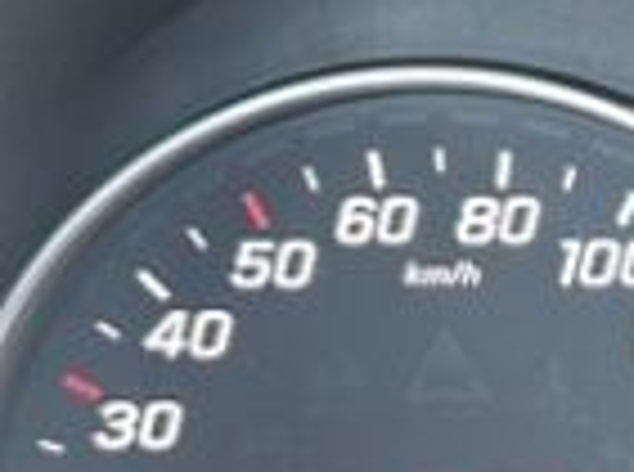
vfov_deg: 10.3
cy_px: 530
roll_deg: +0.6
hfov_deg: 12.1
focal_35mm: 142
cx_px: 1326
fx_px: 2594
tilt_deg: -31.2
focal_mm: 5.7
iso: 200
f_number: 1.5
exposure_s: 1/56
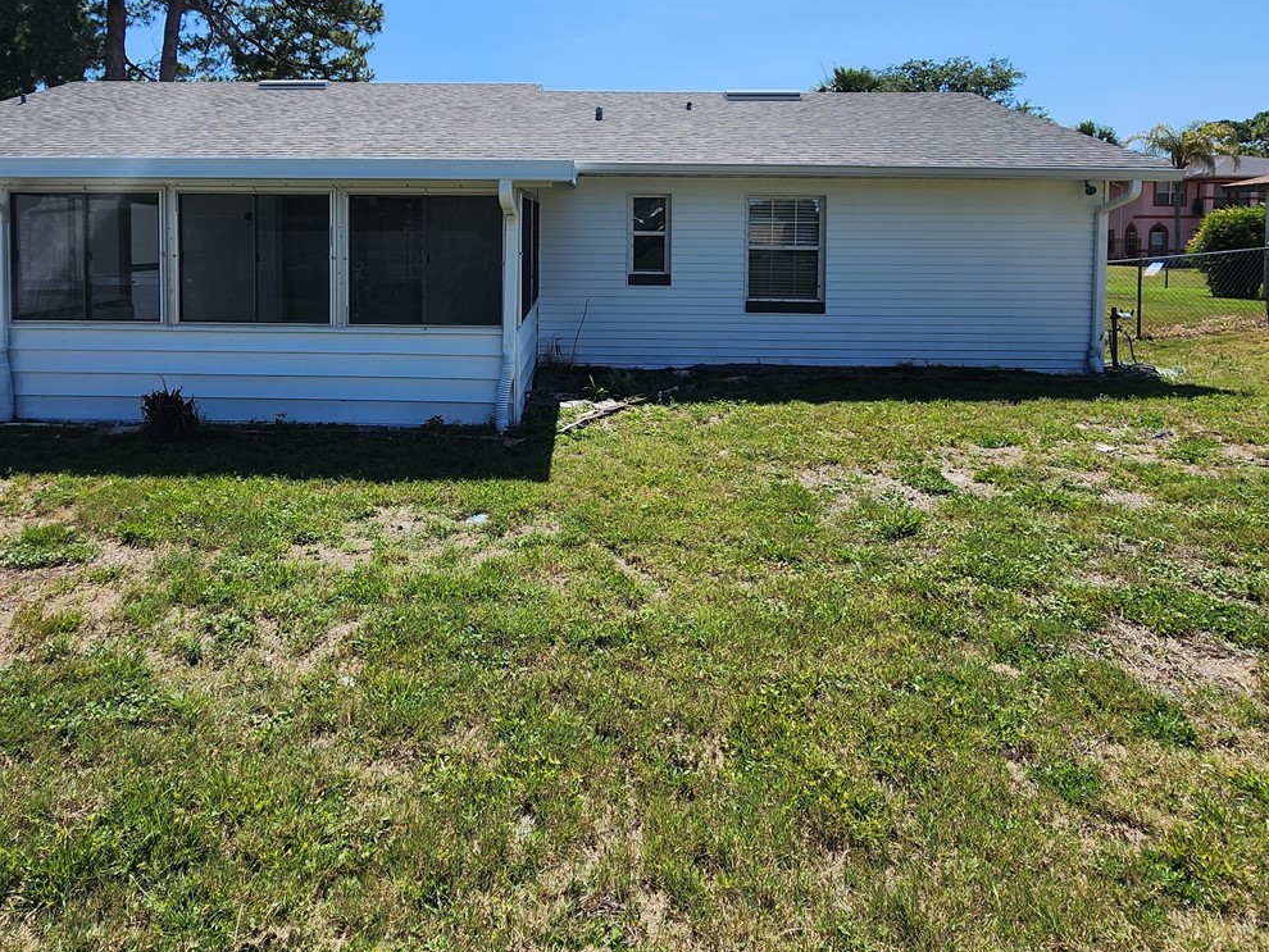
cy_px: 270
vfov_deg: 60.9
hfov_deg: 78.6
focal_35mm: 21
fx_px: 770
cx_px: 554
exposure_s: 1/2140
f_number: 2.2
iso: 50
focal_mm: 2.2
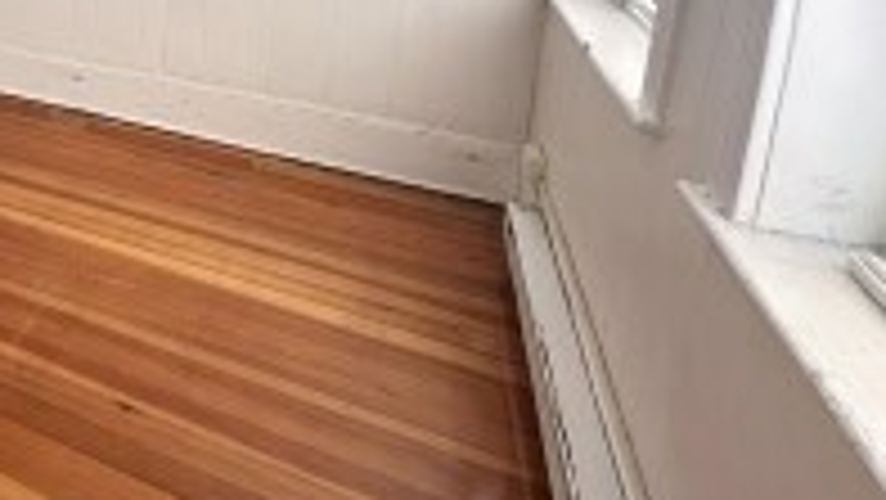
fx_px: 729
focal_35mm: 31
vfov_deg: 33.0
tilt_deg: -10.1
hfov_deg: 50.1
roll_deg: -0.2
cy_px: -54
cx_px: -9
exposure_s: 1/256
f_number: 2.2
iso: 40
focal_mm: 2.22
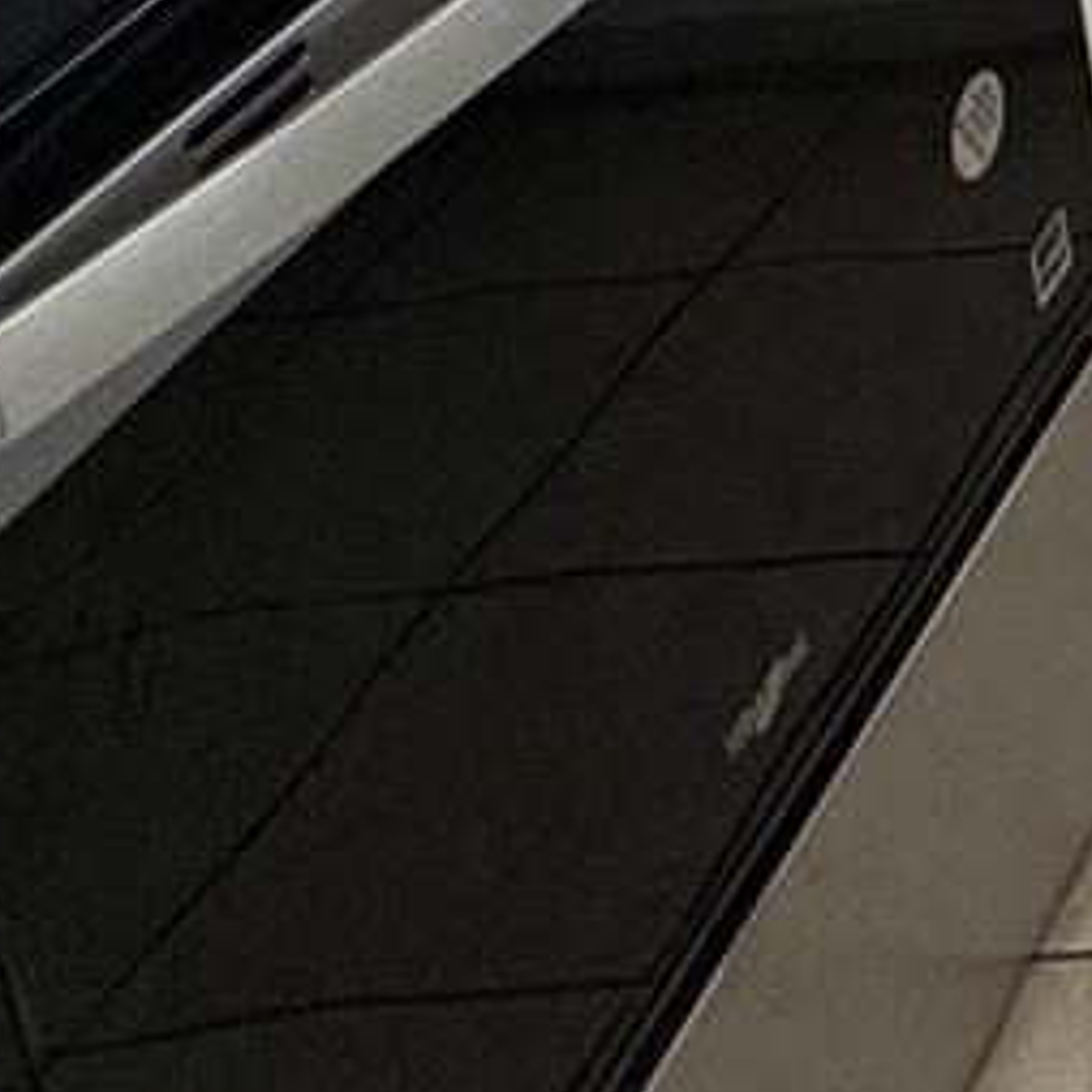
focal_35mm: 78
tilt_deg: -13.9
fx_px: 2784
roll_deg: +1.6
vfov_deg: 17.1
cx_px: 2476
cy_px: -1006
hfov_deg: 15.2
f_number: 2.2
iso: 100
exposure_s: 1/120
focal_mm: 2.22
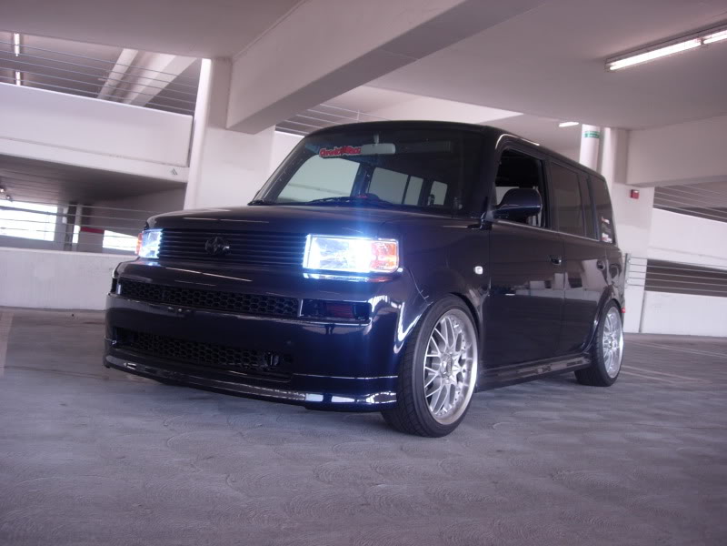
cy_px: 273
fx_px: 798
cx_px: 364
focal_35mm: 38
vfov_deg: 37.7
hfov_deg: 49.0
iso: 64
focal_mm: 7.8
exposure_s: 1/67.8
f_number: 2.8
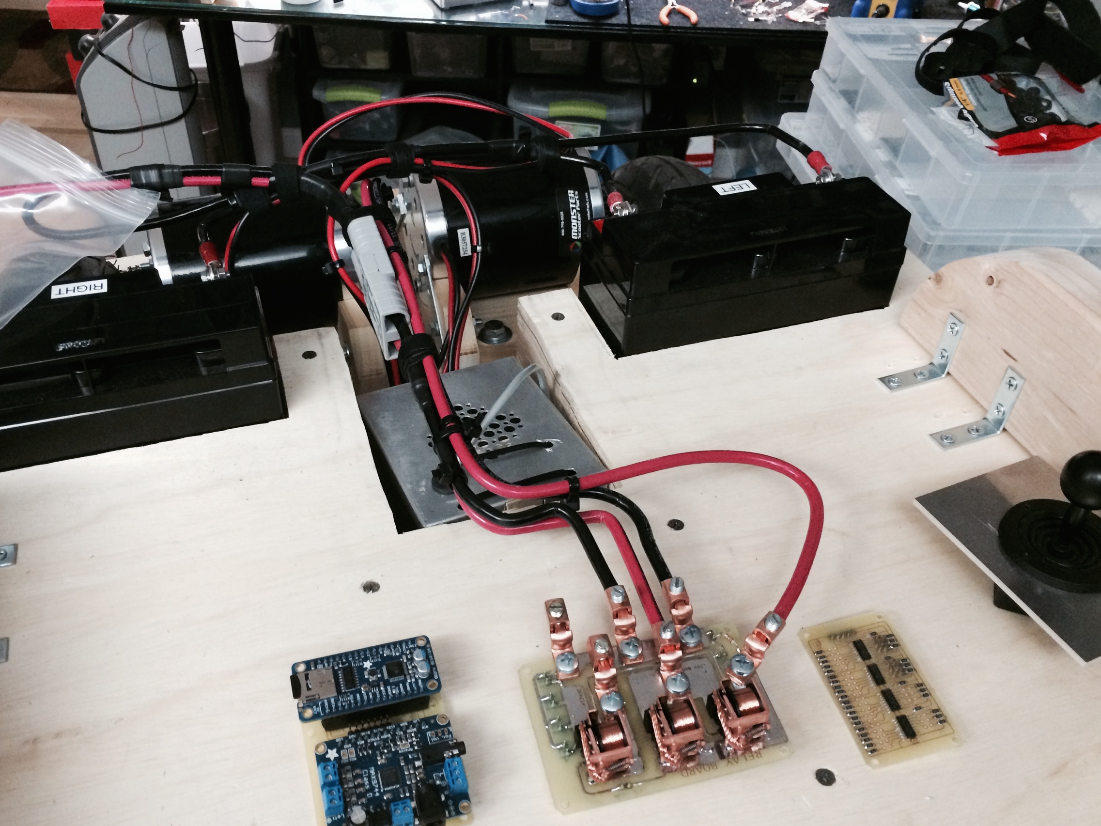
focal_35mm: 33
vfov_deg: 42.9
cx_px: 499
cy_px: 420
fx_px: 1050
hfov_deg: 55.3
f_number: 2.2
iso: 320
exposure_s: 1/30
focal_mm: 4.12
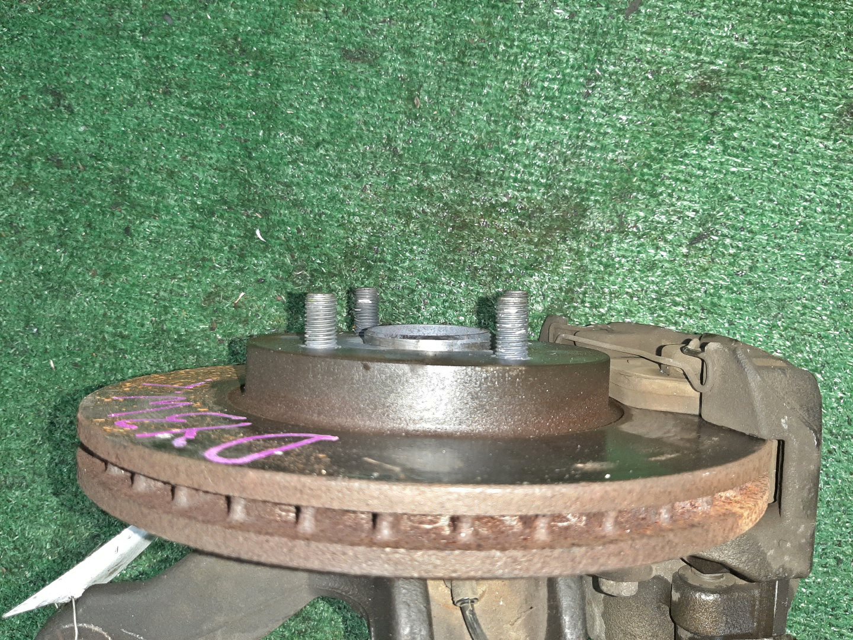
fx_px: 641
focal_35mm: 26
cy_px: 320
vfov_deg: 53.1
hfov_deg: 67.3
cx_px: 426
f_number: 1.7
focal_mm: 3.93
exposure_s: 1/25
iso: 218
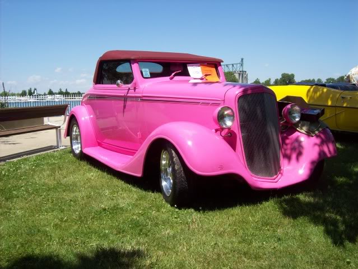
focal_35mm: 36
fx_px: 372
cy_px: 134
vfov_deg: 39.6
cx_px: 179
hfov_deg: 51.4
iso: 80
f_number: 4.8
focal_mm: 6
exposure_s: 1/508
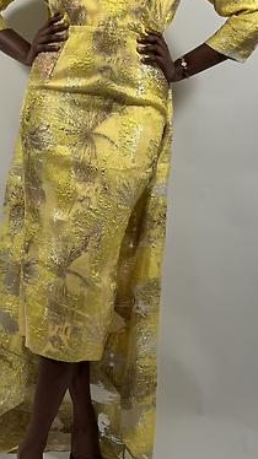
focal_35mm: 84
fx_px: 1023
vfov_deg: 25.2
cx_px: 98
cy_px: 163
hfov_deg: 14.4
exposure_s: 1/100
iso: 50
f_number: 1.78
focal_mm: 6.76
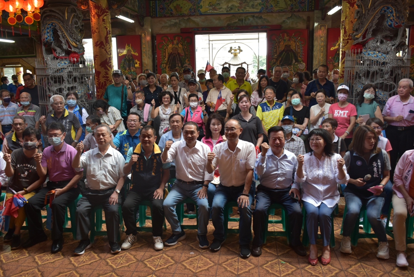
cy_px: 138
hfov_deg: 61.9
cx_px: 207
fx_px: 345
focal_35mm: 30
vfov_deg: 43.7
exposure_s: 1/60
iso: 400
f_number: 3.5
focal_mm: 20
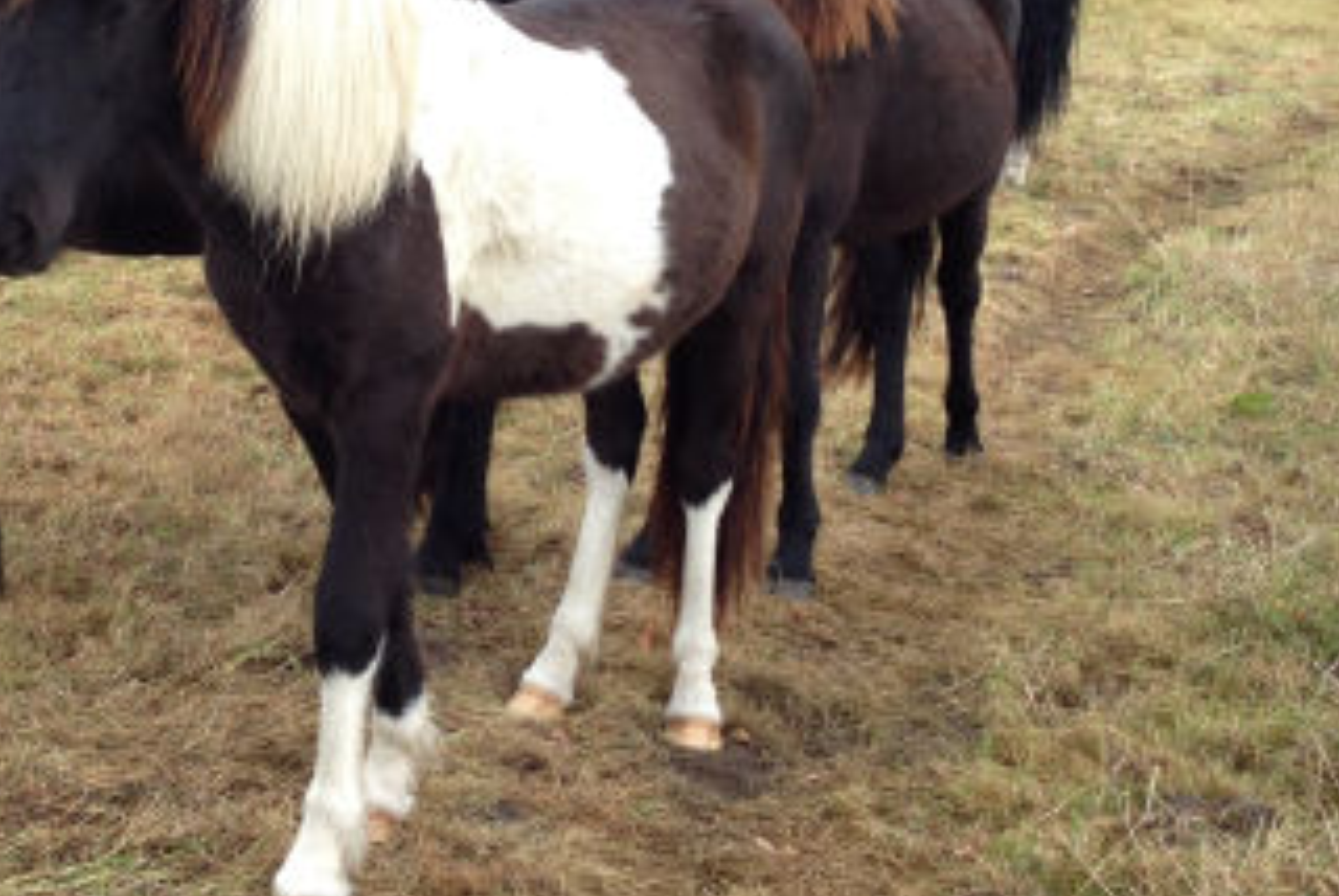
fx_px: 2792
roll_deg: -3.5
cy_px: 52
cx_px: 326
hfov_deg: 26.6
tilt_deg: -7.4
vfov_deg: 17.9
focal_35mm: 75
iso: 50
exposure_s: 1/207
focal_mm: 4.12
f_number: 2.4
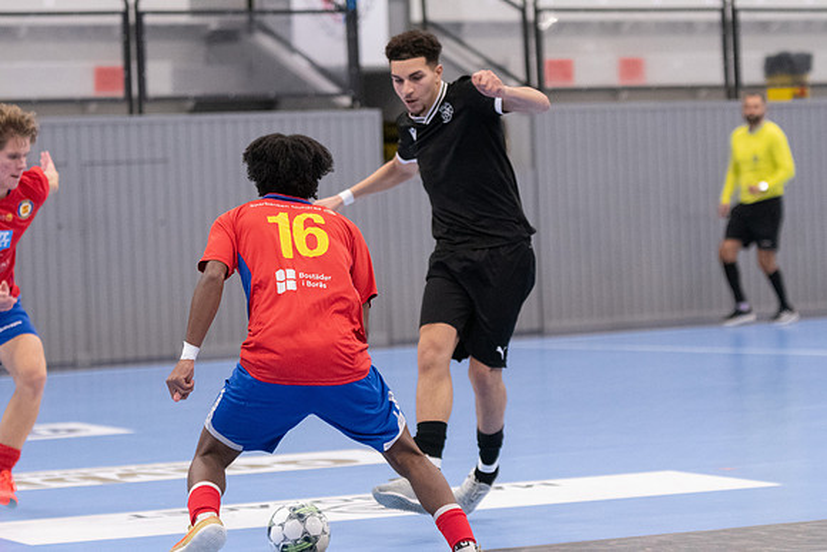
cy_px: 276
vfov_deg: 8.7
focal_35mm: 158
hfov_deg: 13.0
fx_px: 3619
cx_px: 414
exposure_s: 1/640
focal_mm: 105
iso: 6400
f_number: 3.2
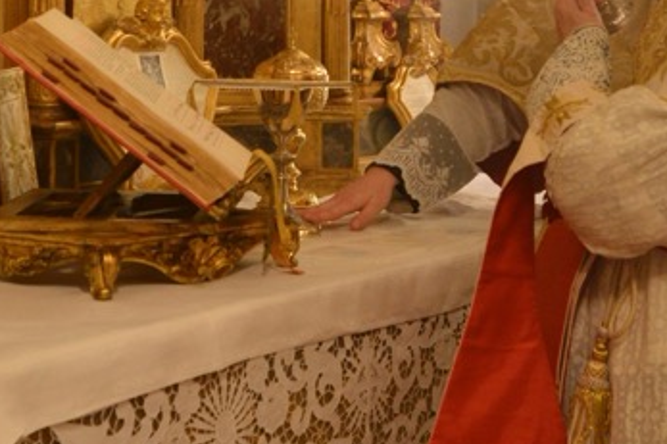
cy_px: -38
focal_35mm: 101
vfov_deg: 13.3
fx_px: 1870
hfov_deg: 20.2
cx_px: 309
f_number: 6.3
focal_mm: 35
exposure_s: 1/160
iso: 1600
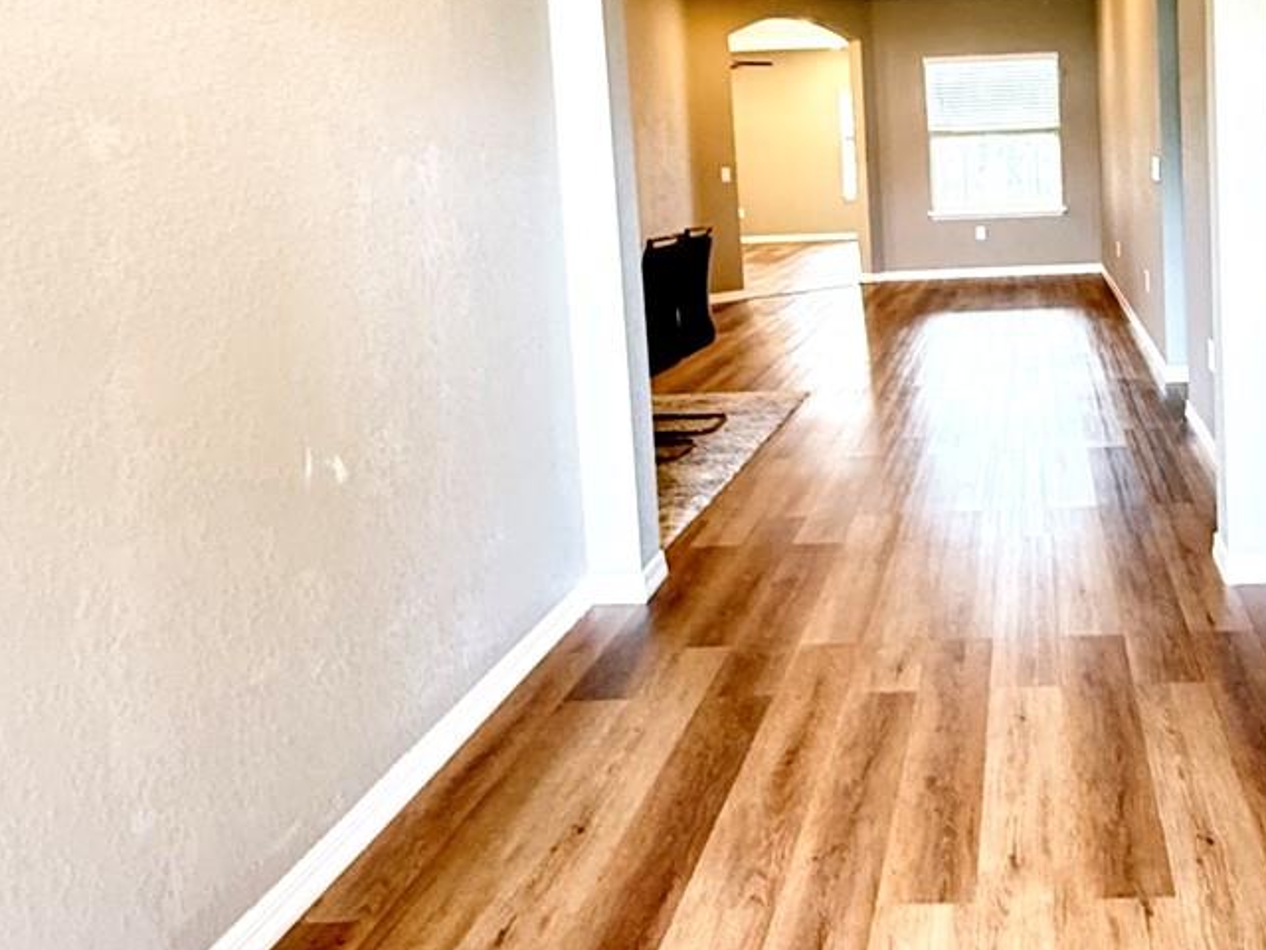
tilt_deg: -5.4
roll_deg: +2.2
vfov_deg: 39.8
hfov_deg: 49.6
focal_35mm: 35
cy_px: 257
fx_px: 1280
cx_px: 1007
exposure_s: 1/60
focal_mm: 2.22
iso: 320
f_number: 2.2
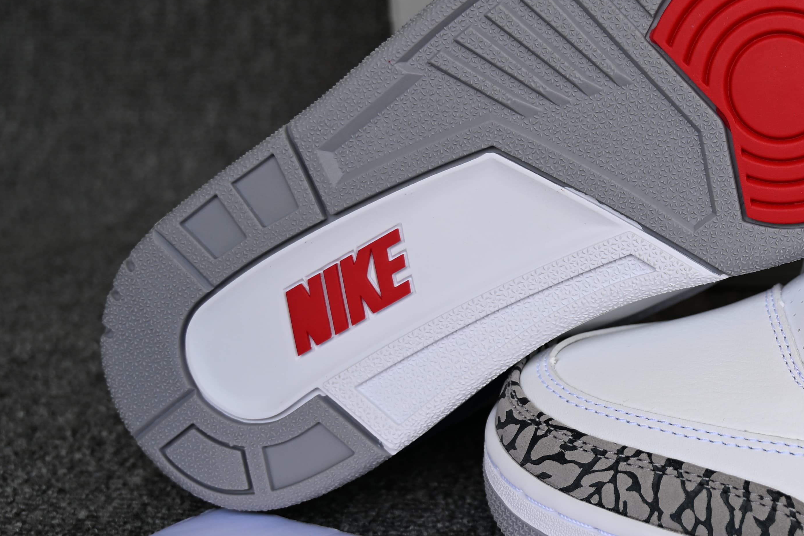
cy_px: 228
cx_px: 820
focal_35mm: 64
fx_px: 1431
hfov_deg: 29.2
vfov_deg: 21.2
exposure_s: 1/80
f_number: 5
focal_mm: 29.5
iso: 100
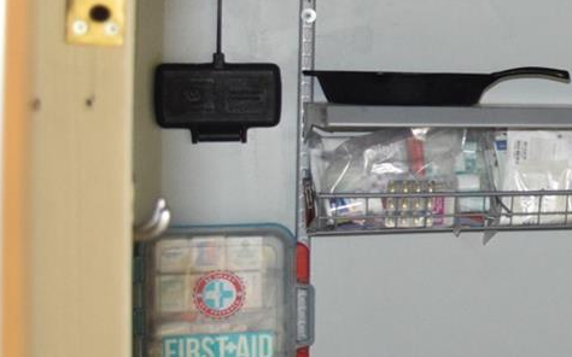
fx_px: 1465
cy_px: 88
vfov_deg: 13.8
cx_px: 945
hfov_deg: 18.5
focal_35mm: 94
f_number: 3.5
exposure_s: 1/60
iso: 1600
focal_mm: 18
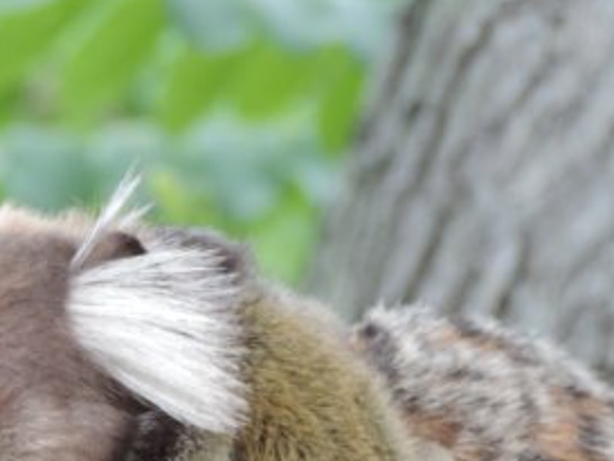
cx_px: 160
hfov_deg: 2.5
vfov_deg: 1.9
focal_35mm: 784
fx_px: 13912
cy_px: 291
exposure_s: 1/100
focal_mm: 62.4
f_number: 4.8
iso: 400
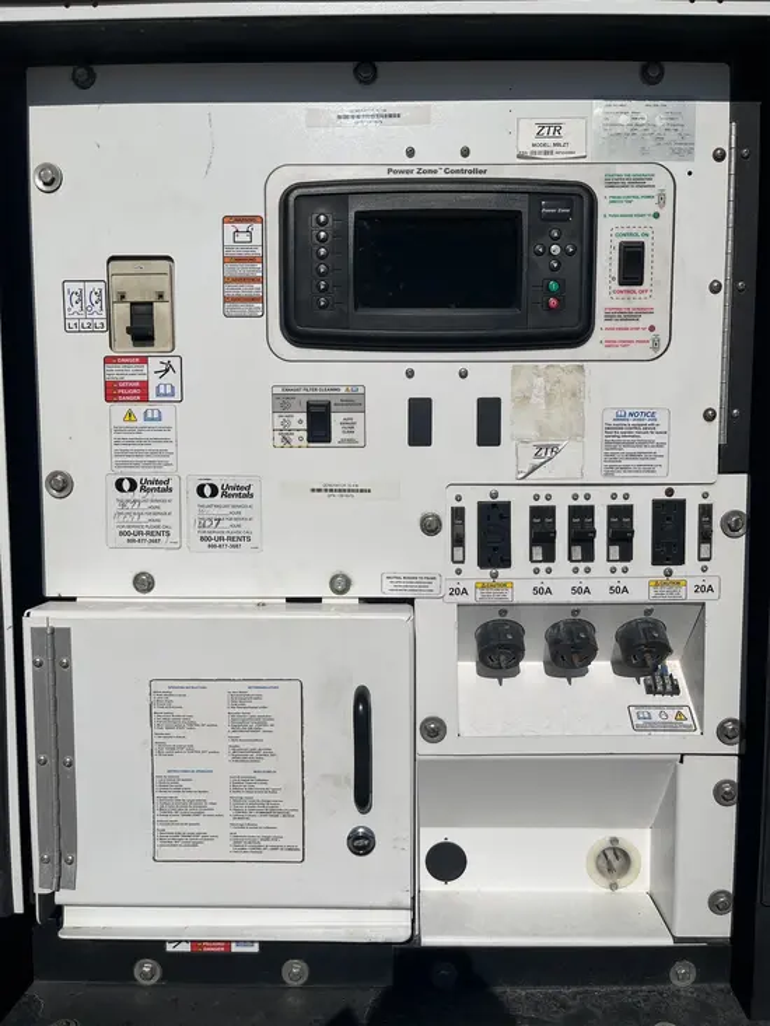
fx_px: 771
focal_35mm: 26
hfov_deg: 53.1
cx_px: 385
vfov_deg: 67.3
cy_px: 513
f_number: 1.6
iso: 50
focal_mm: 5.1
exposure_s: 1/17241
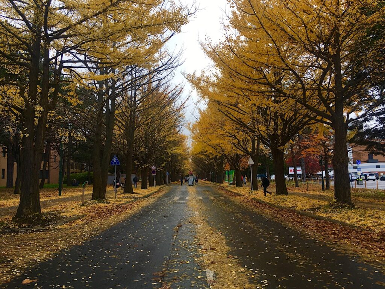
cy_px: 144
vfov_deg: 48.2
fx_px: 323
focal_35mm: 29
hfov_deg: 61.7
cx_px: 192
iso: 25
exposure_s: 1/345
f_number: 2.2
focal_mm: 4.15
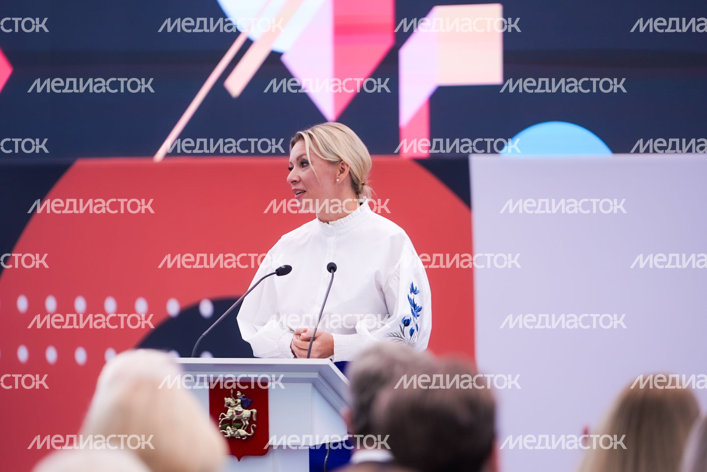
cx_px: 354
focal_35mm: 200
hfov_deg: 10.3
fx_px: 3930
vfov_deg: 6.9
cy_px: 236
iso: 160
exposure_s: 1/60
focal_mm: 200
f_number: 2.8
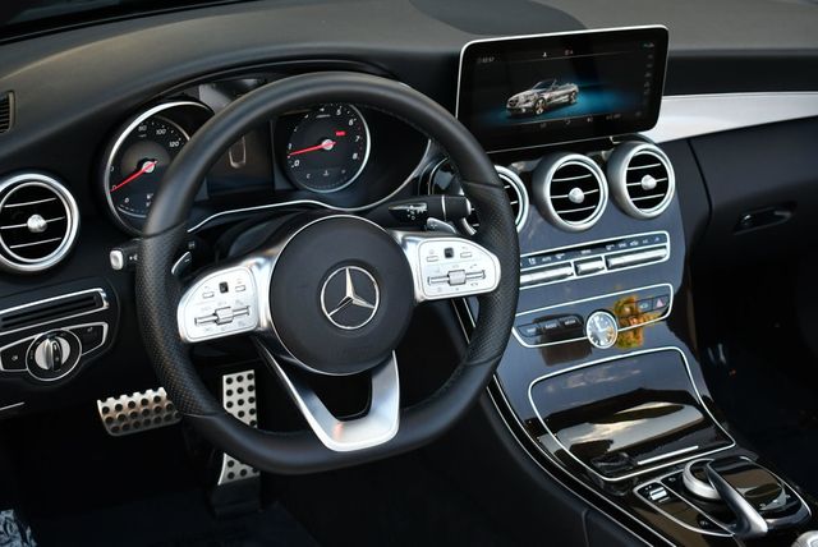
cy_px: 274
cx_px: 409
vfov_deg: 24.2
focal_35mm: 56
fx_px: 1274
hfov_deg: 35.6
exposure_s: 1/250
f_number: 4.2
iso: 450
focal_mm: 28
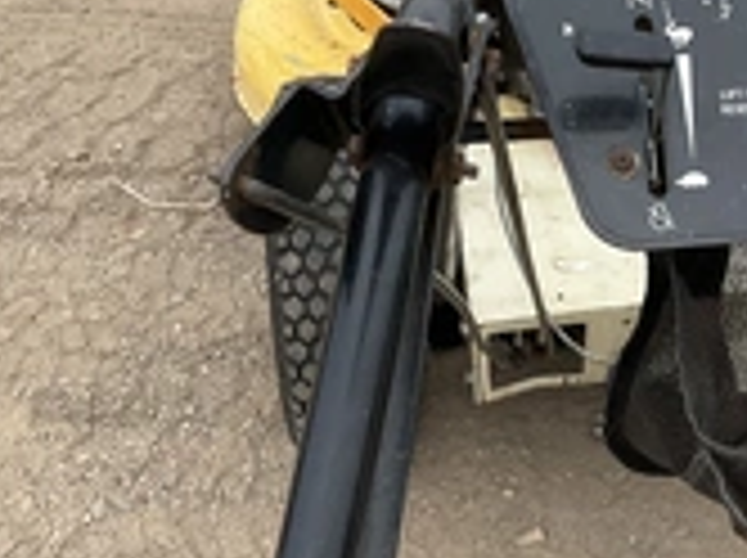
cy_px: 171
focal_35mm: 70
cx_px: 842
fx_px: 1508
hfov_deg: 25.6
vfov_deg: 20.9
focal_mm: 3
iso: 25
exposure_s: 1/1015
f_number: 1.8
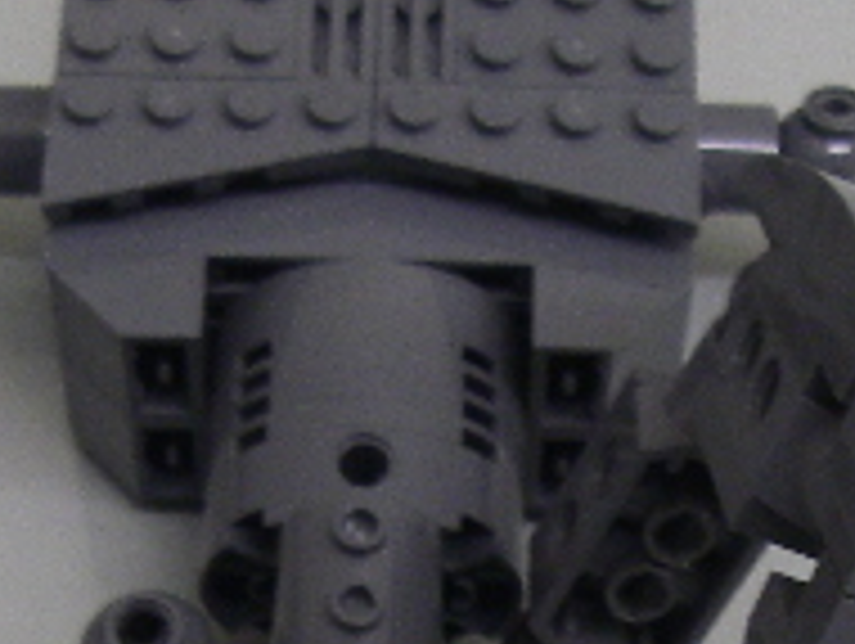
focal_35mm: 128
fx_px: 3166
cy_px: 734
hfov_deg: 15.4
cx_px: 423
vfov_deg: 11.4
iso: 160
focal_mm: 6.3
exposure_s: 1/15
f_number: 3.3
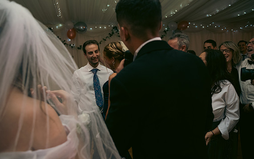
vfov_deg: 43.1
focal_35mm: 29
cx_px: 125
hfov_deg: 64.6
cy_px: 83
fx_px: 201
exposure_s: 1/160
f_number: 3.5
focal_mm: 28
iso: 800
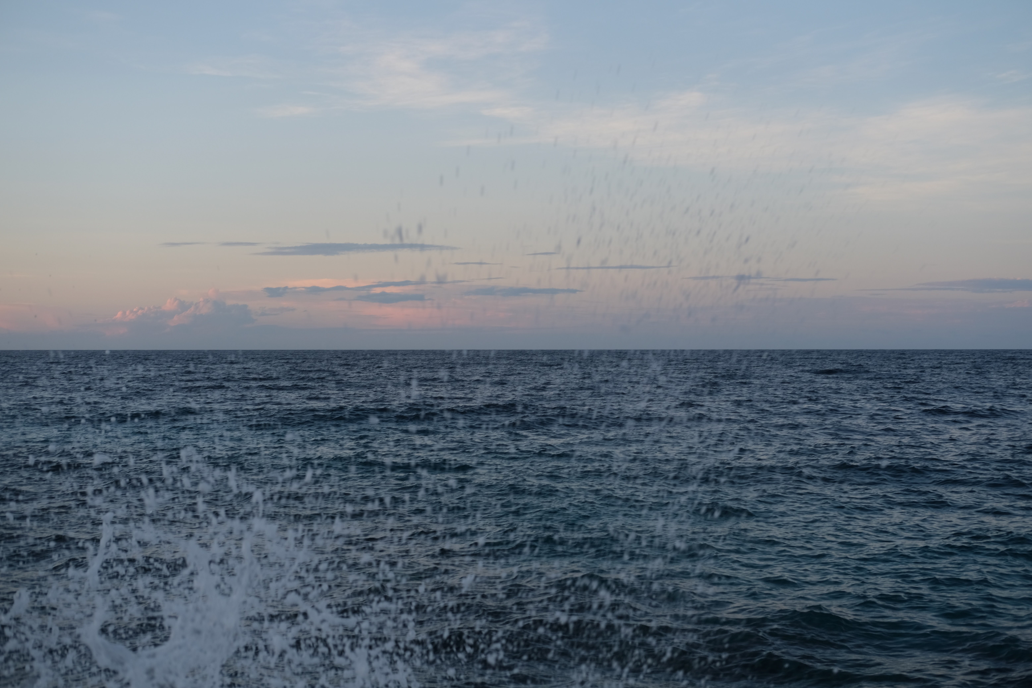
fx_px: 1519
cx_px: 516
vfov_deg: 25.5
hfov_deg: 37.5
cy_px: 344
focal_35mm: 53
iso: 160
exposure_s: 1/170
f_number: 3.6
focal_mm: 35
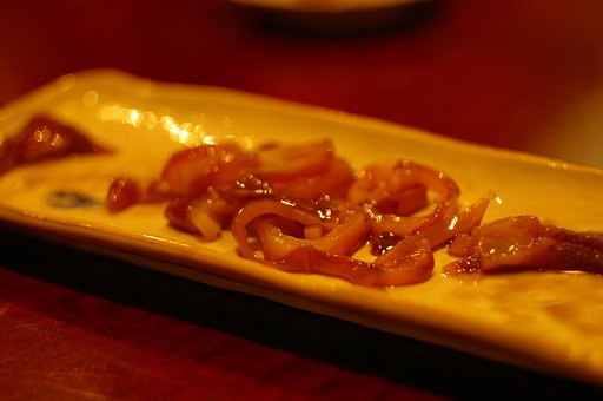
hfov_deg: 31.2
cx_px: 302
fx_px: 1079
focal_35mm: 64
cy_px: 200
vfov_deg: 21.0
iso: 200
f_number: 1.9
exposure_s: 1/15
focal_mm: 43
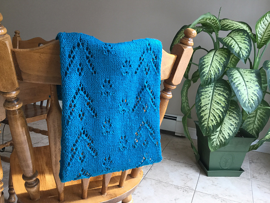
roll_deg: -3.6
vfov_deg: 45.4
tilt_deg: -12.5
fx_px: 242
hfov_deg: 58.4
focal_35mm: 31
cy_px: 102
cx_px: 135
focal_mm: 3.3
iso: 32
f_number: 2.4
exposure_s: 1/30
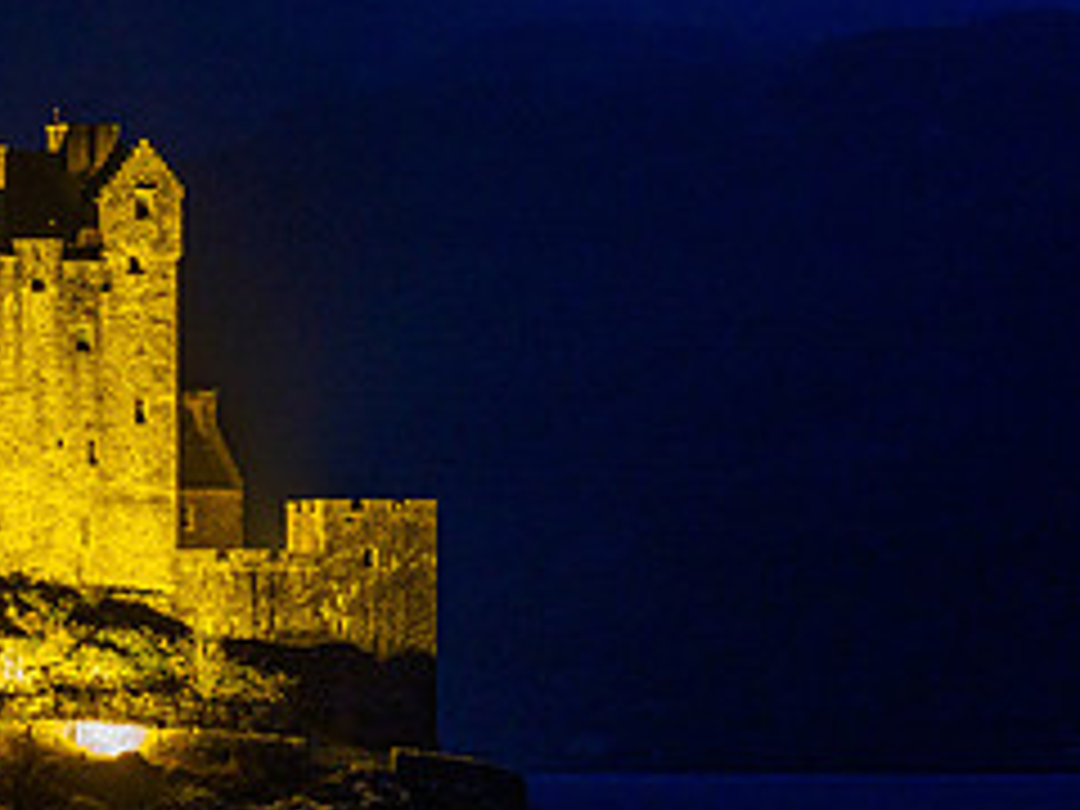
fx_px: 11419
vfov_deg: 4.1
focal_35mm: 366
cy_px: 934
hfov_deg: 5.4
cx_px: -202
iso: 200
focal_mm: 75
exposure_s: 10
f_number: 7.1
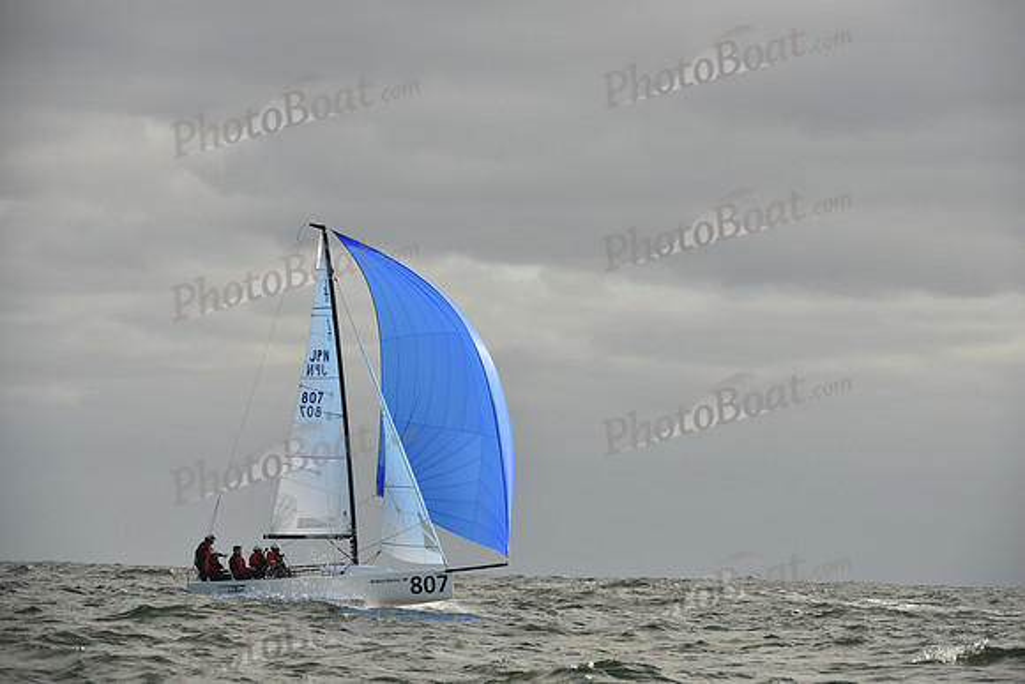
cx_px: 512
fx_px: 5696
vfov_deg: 6.9
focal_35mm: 200
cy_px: 342
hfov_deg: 10.3
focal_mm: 200
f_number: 6.3
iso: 320
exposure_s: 1/1600
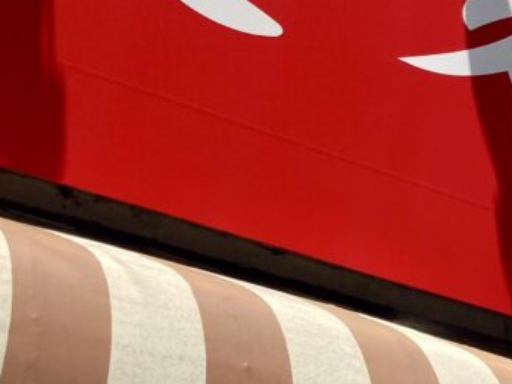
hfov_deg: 16.9
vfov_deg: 13.7
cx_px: 812
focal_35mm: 103
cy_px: -149
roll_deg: +2.4
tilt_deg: +40.4
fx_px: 1523
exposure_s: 1/1412
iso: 20
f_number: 1.8
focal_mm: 3.99
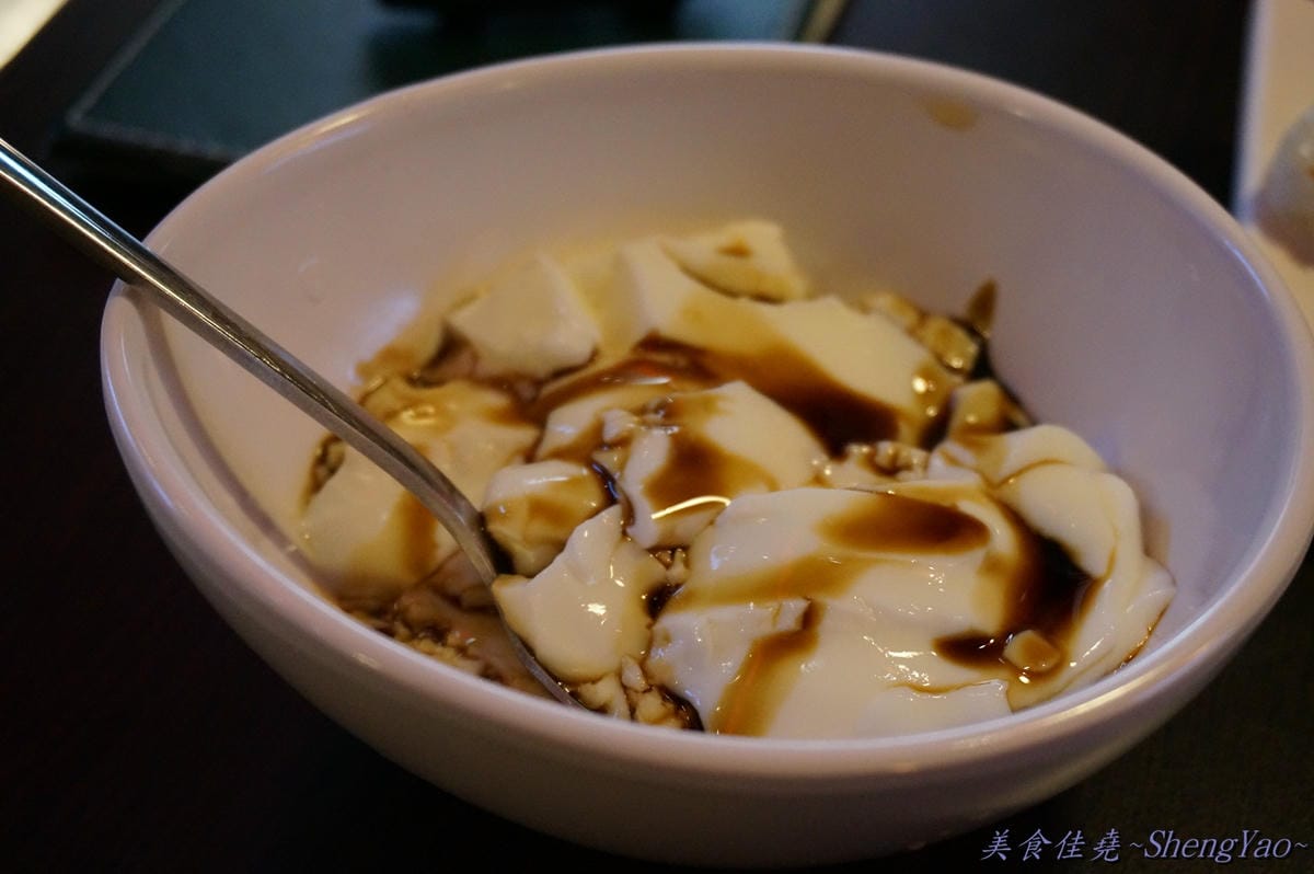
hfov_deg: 36.0
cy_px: 437
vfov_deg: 24.4
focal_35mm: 56
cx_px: 657
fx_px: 2024
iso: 3200
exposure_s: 1/100
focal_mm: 37
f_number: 5.6
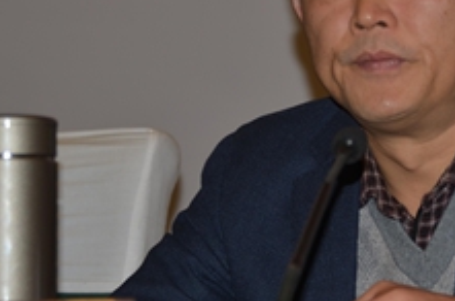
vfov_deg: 5.2
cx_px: 348
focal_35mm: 265
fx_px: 3340
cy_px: 102
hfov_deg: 7.8
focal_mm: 78
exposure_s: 1/60
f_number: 5
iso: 100
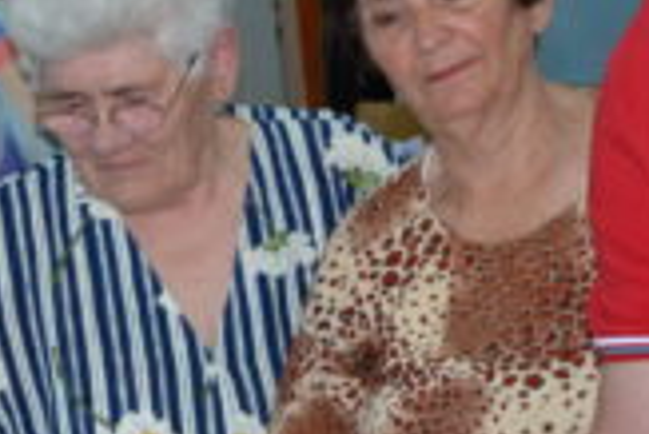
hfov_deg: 13.2
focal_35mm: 156
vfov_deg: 8.7
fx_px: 2815
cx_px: 295
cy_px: 476
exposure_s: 1/60
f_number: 8
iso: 800
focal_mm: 22
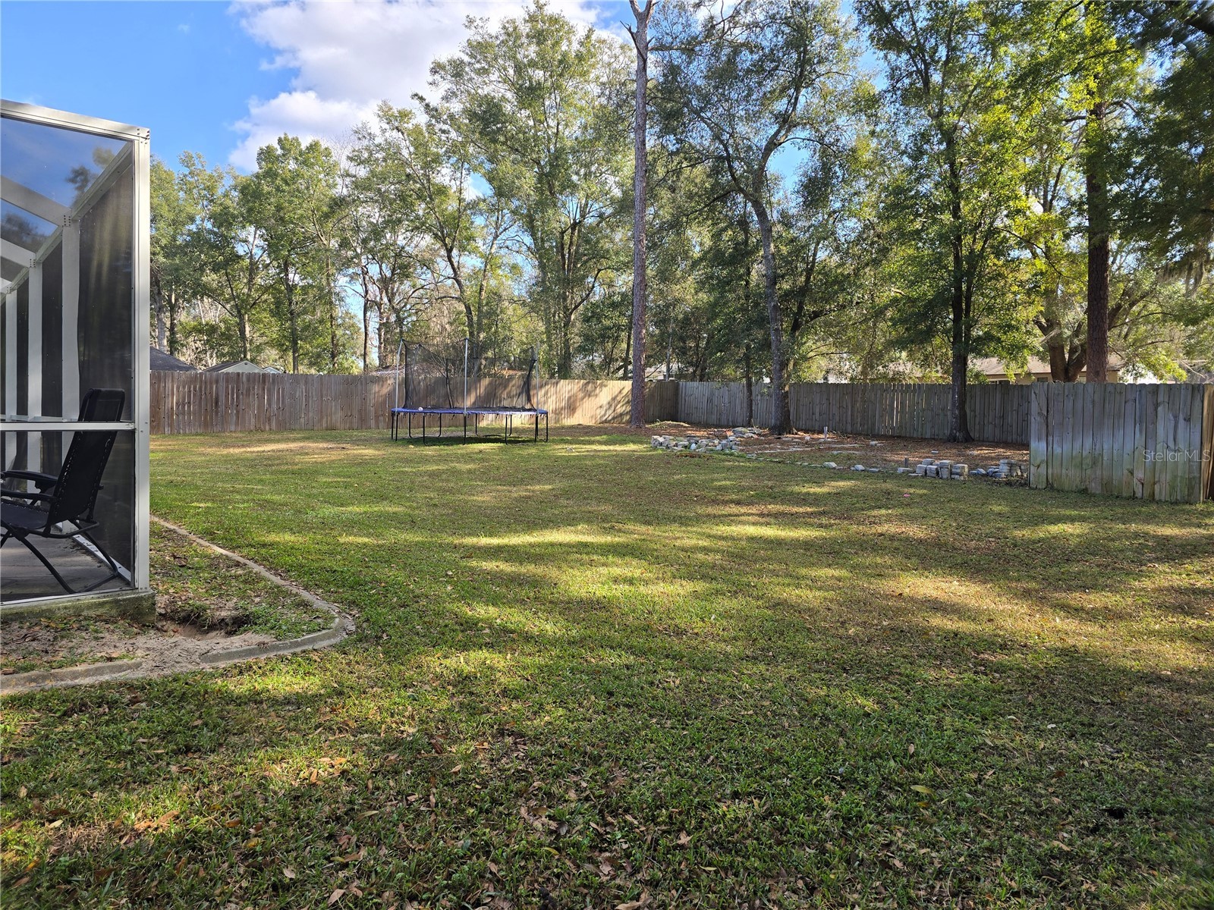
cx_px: 607
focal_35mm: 23
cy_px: 455
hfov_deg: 73.9
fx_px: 807
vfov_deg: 58.9
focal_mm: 6.3
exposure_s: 1/330
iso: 12
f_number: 1.7
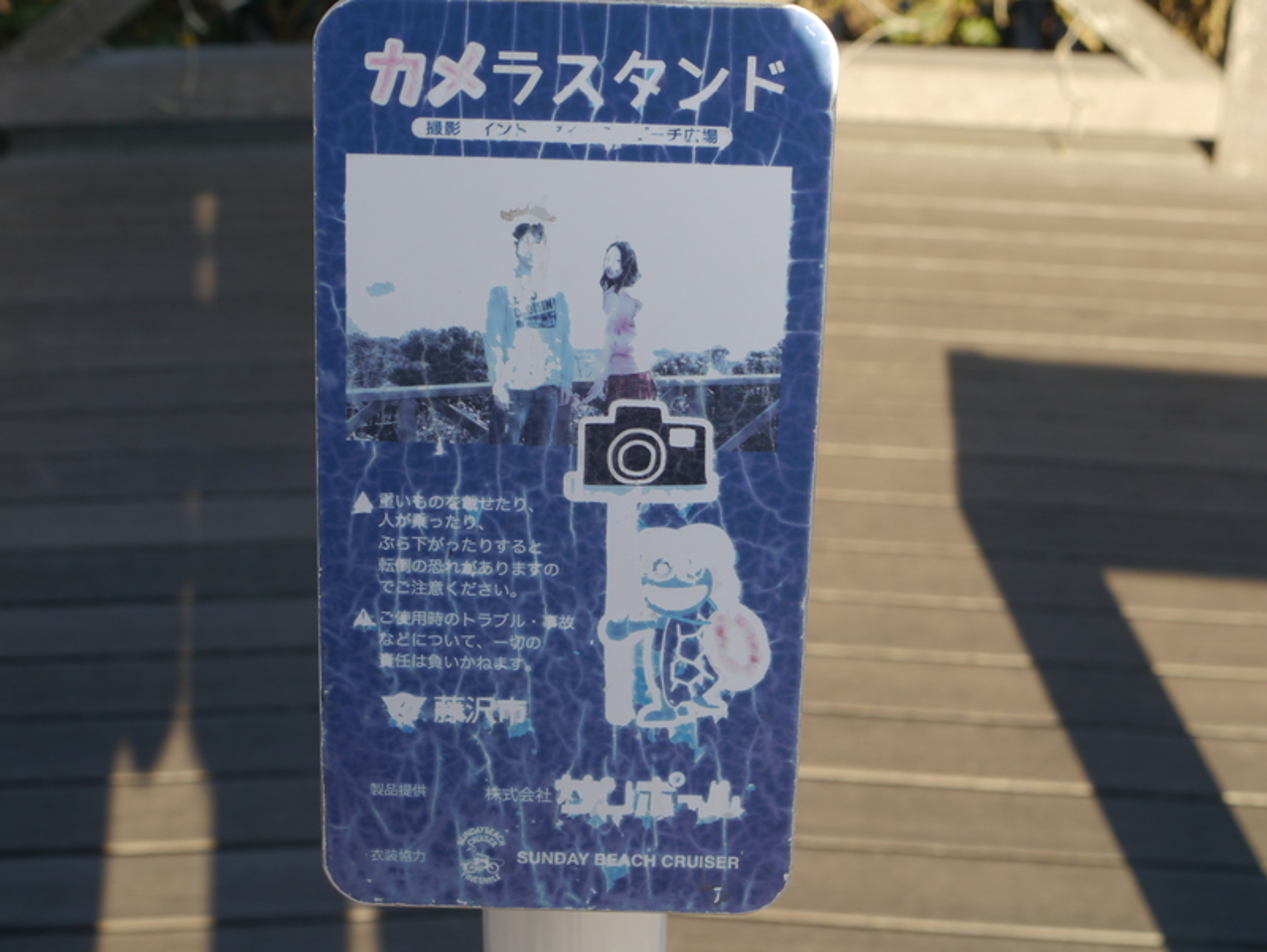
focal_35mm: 66
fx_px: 2417
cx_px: 634
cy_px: 476
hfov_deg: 29.4
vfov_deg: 22.3
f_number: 7.1
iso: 160
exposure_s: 1/160
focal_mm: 33
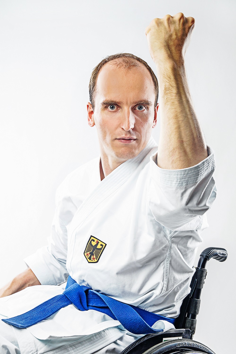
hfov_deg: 27.0
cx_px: 118
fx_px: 492
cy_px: 177
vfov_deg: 39.6
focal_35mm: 50
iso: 125
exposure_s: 1/125
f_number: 9
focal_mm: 50
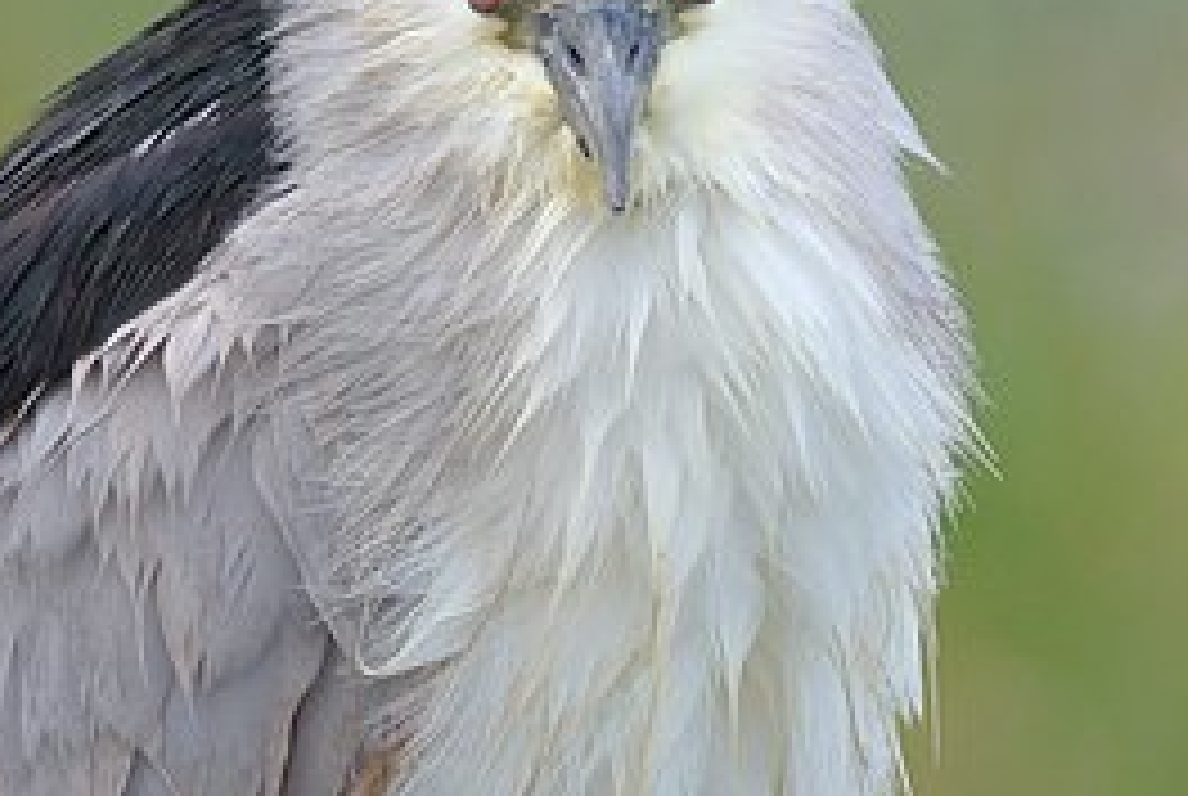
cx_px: 292
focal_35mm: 2202
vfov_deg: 0.6
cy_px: 353
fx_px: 72788
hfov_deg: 0.9
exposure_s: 1/250
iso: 400
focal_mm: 420
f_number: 5.6
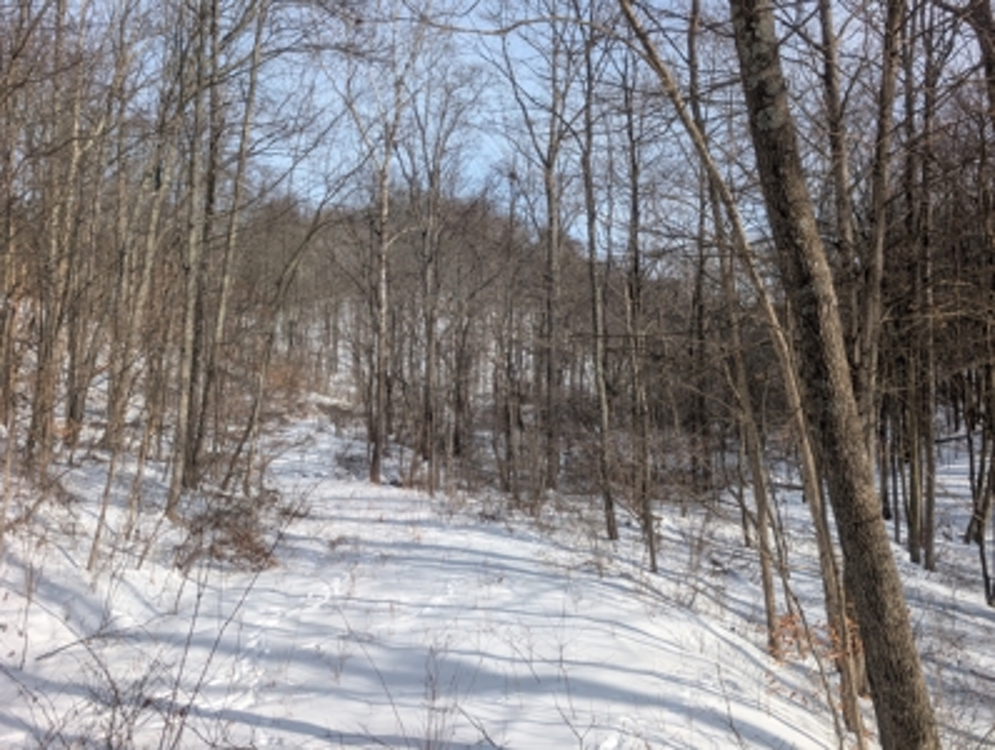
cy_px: 375
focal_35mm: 24
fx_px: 691
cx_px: 498
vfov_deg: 57.0
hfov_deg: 71.5
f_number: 1.68
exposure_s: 1/929
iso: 21
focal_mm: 6.9
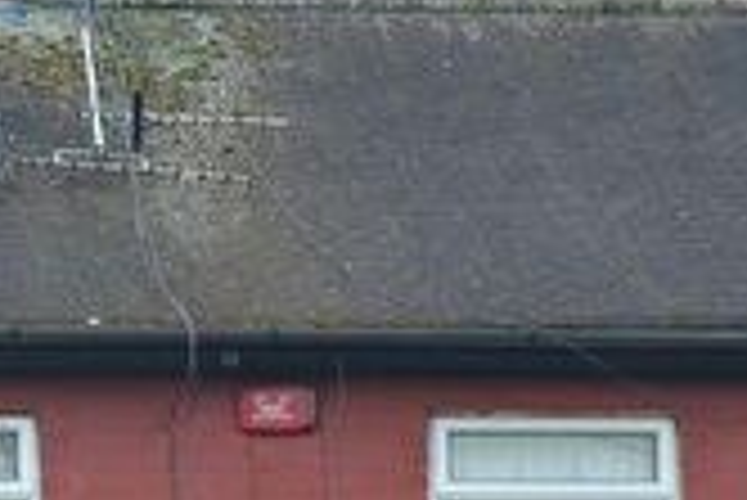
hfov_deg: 13.3
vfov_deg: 8.6
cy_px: 948
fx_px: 3157
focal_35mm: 152
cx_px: 18
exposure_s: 1/125
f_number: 5.6
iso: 180
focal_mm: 24
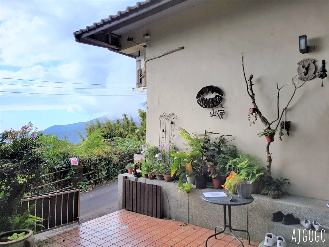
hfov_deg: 67.3
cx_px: 164
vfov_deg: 53.1
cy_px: 124
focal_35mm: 26
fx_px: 247
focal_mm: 5.4
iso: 40
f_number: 1.8
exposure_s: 1/2026
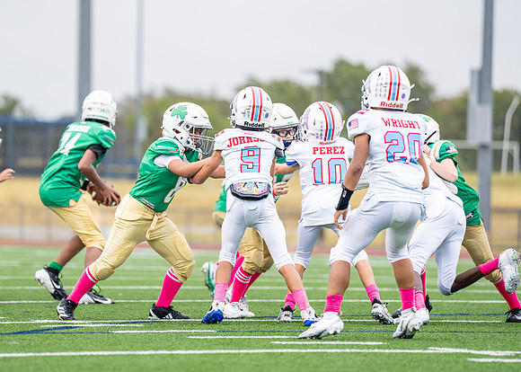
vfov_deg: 5.6
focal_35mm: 257
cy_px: 184
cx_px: 191
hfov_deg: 7.8
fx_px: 3800
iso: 400
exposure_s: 1/1000
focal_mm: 200
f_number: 2.8
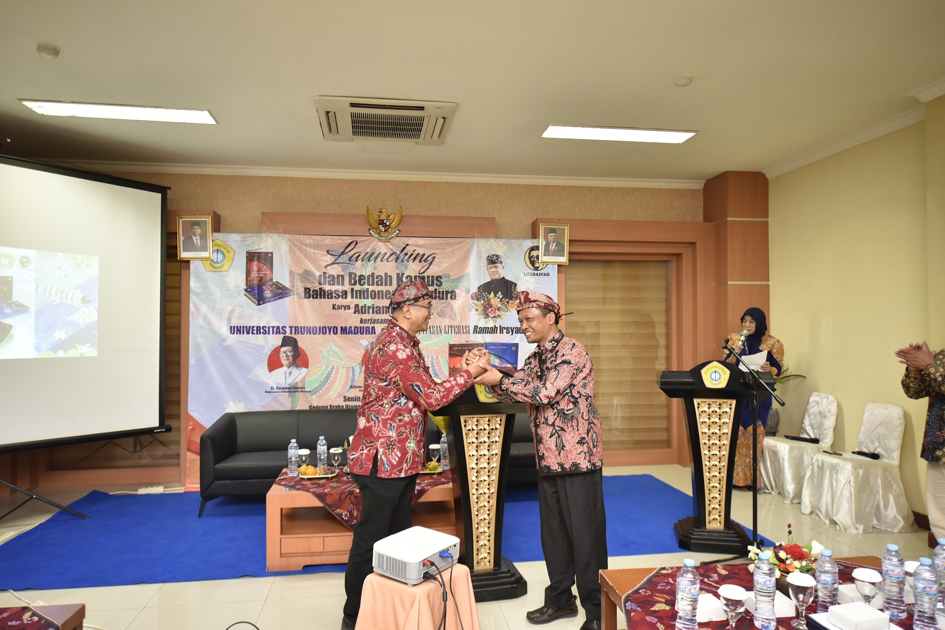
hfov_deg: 73.7
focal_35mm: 24
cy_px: 315
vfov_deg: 53.2
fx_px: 630
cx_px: 472
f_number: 2.8
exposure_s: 1/200
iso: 1600
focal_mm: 24
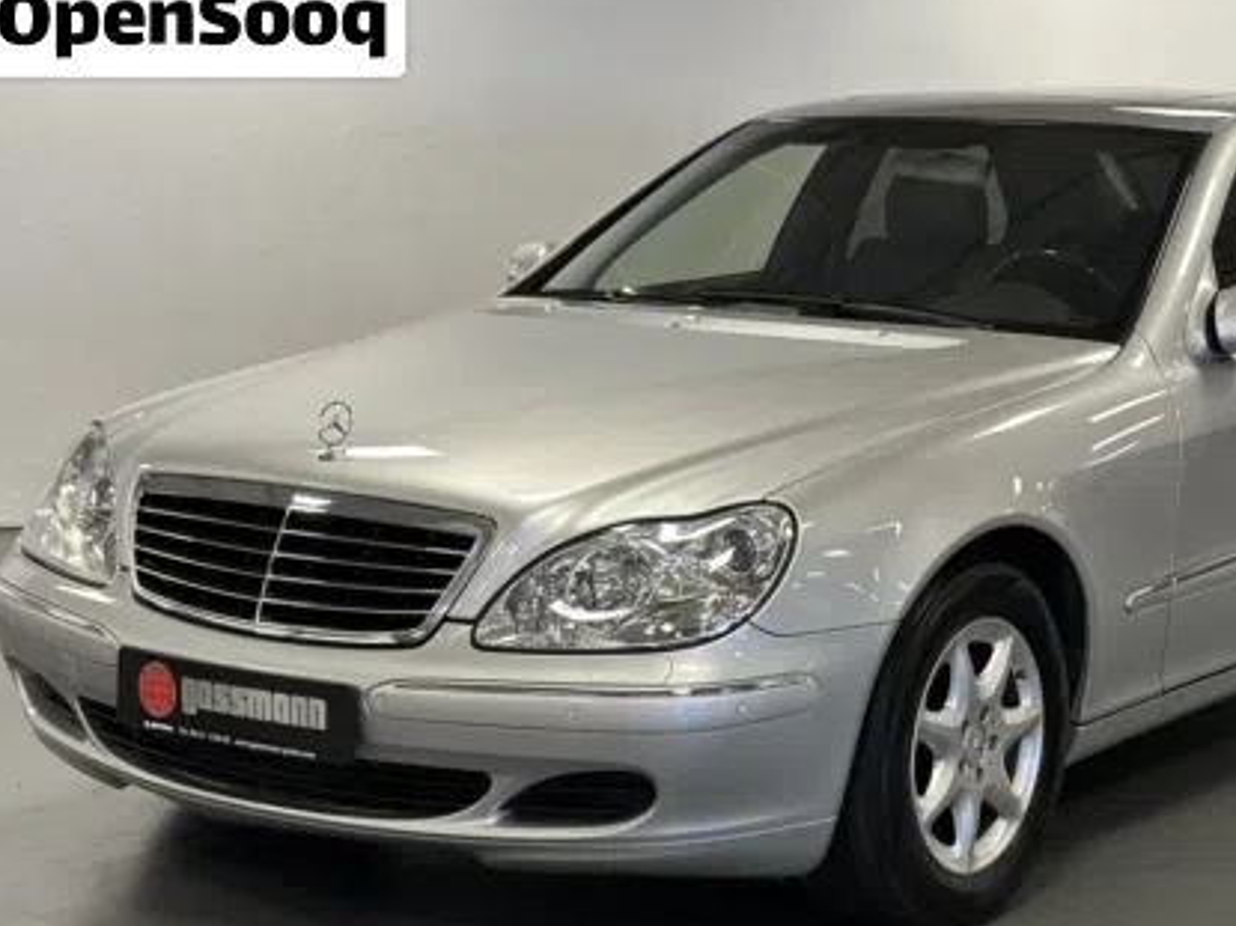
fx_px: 2641
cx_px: 855
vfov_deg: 19.9
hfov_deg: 26.1
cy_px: 506
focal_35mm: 74
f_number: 1.78
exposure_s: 1/60
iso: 80
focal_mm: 6.86
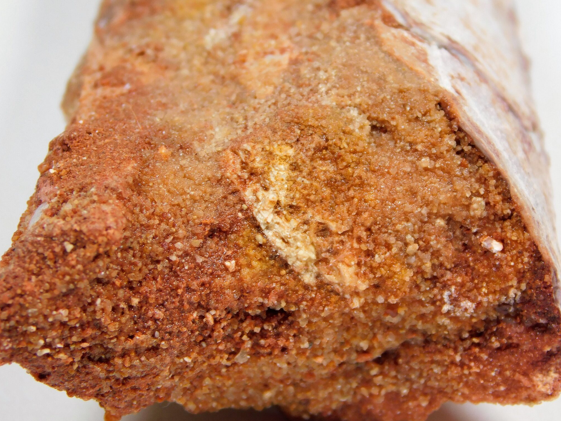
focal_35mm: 294
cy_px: 213
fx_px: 4765
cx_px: 312
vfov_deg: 5.1
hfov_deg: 6.7
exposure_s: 1/100
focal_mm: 41.3
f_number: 5.6
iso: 125
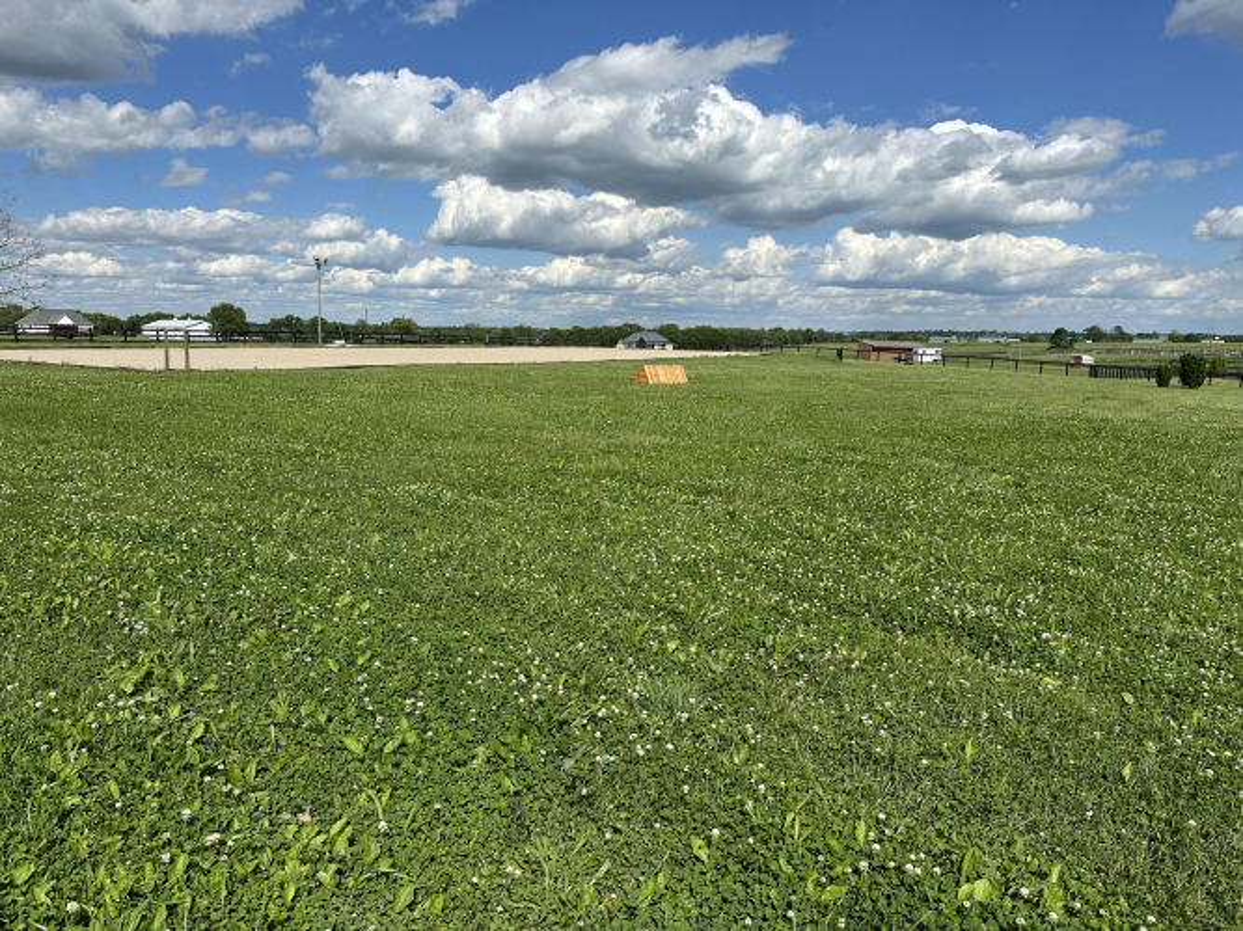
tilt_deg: -7.1
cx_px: 622
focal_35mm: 24
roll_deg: -0.9
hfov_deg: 71.6
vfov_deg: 56.8
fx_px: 862
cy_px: 466
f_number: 1.78
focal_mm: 6.86
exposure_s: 1/7576
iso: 80
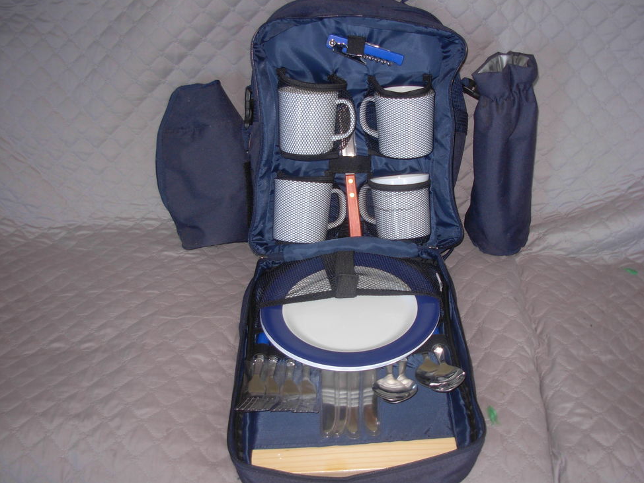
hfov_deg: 47.8
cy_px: 238
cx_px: 330
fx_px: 726
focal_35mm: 39
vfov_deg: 36.8
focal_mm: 6.3
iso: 79
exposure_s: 1/22.6
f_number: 2.9
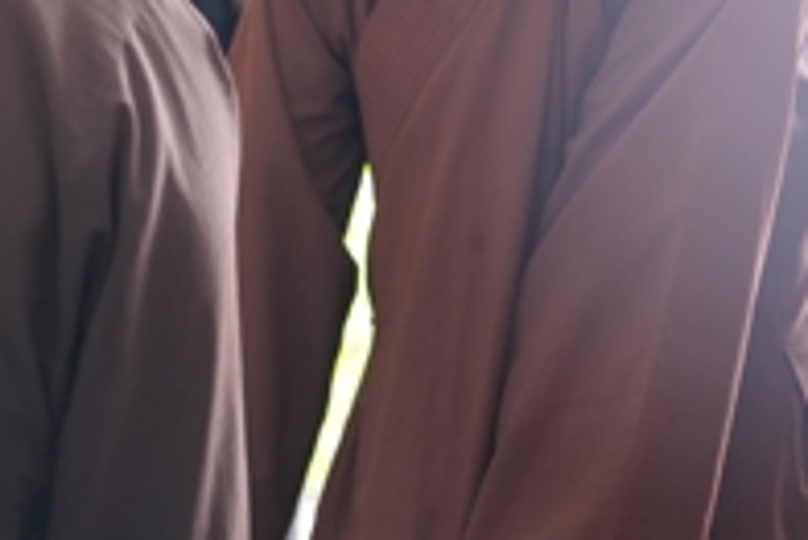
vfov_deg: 11.7
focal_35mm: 116
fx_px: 2605
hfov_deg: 17.6
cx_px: 284
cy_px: -47
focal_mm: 35
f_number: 2.8
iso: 500
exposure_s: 1/200
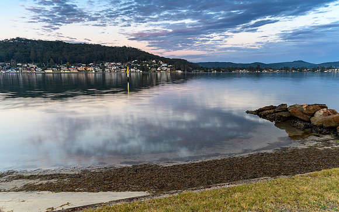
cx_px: 168
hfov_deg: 73.1
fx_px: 229
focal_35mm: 25
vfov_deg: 49.6
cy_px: 108
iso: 50
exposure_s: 1.6
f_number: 8
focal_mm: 16
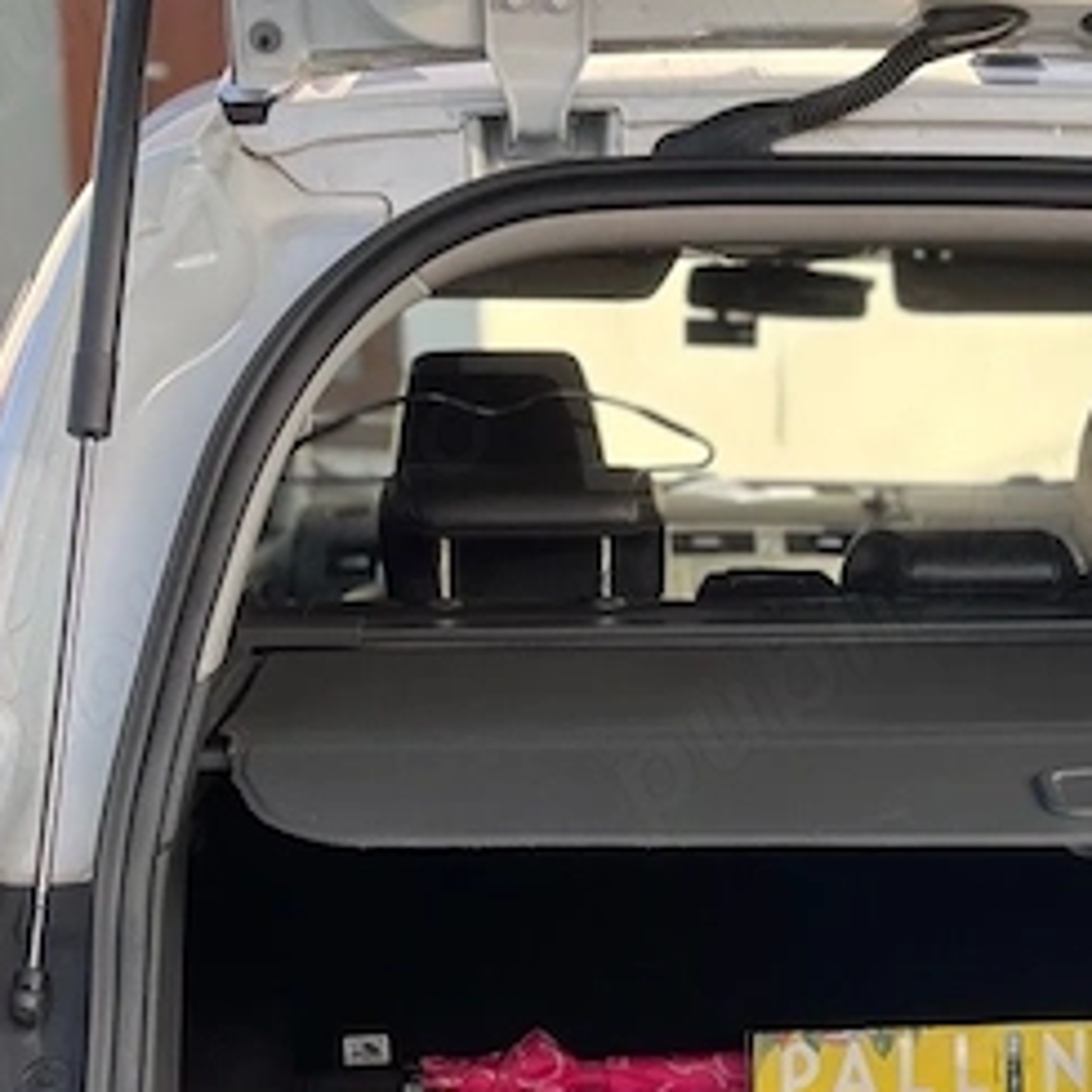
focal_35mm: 75
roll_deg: -1.9
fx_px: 2677
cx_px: 1074
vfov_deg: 23.0
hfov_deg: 22.2
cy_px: 713
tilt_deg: -16.0
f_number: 1.6
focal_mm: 5.1
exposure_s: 1/742
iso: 50
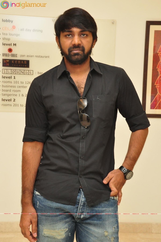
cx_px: 80
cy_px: 121
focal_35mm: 72
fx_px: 484
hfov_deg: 18.9
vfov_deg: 28.1
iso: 1600
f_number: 8
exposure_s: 1/125
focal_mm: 48
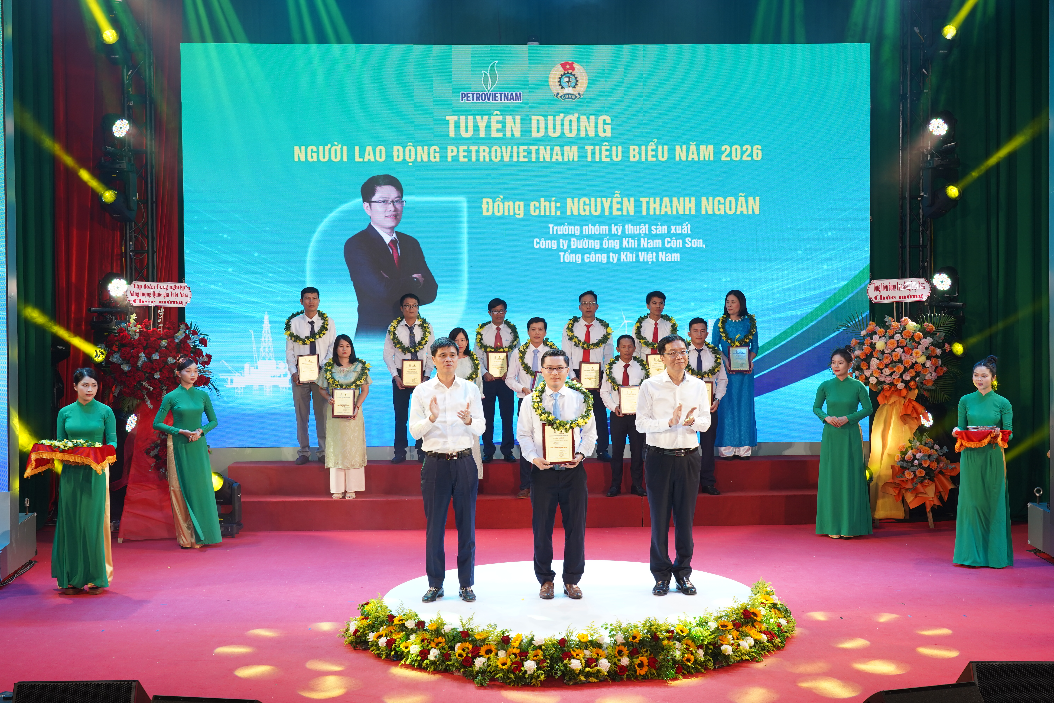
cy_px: 352
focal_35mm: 43
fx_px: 1259
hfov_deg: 45.4
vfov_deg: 31.2
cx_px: 527
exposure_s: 1/40
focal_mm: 43
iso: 320
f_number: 6.3
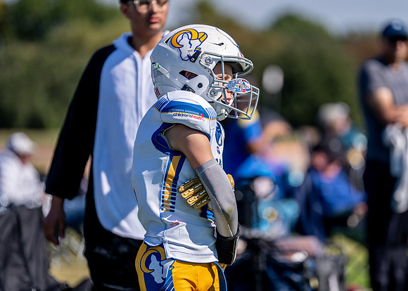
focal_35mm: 264
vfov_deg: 5.5
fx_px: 3053
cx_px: 248
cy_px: 137
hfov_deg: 7.6
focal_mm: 200
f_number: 2.8
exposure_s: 1/3200
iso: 100
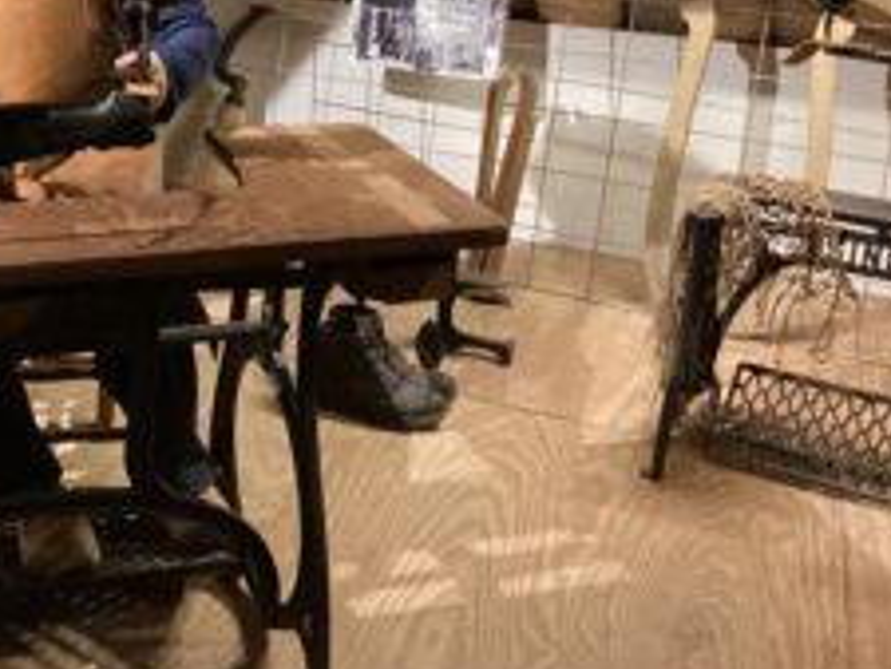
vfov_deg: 26.0
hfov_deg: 33.9
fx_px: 1416
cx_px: 186
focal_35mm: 55
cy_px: 115
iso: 640
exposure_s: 1/25
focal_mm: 3.3
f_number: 2.4
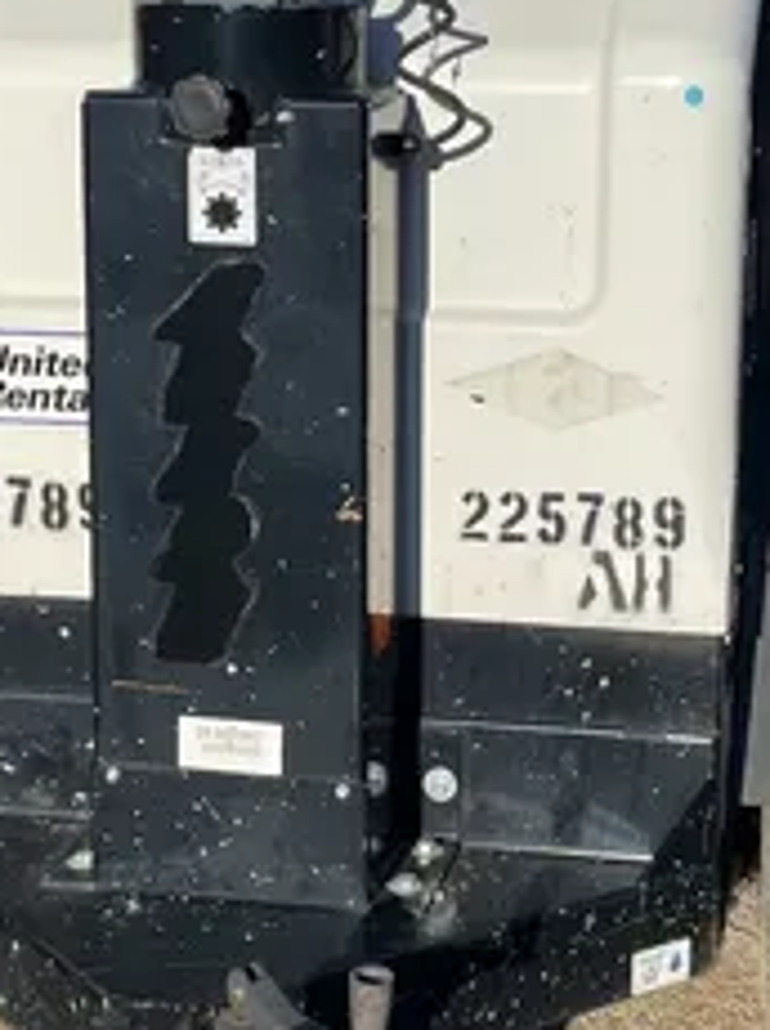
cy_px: 446
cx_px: 376
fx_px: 2466
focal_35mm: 83
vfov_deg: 23.6
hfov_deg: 17.7
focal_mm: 4.2
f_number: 1.6
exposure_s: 1/4000
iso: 32
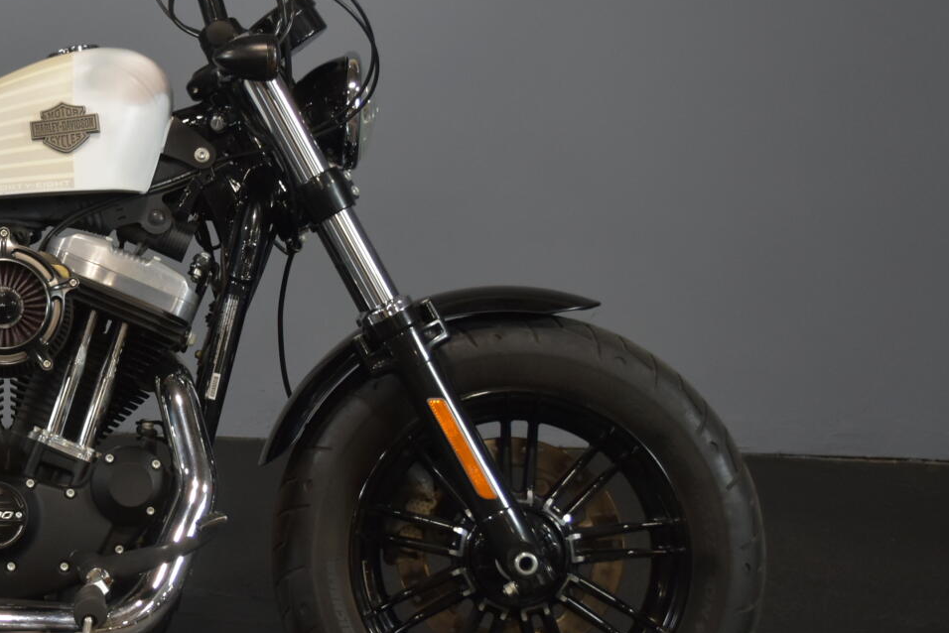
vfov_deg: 15.0
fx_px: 2401
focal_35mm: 91
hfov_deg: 21.5
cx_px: -29
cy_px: 219
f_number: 4.5
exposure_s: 1/30
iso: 640
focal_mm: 29
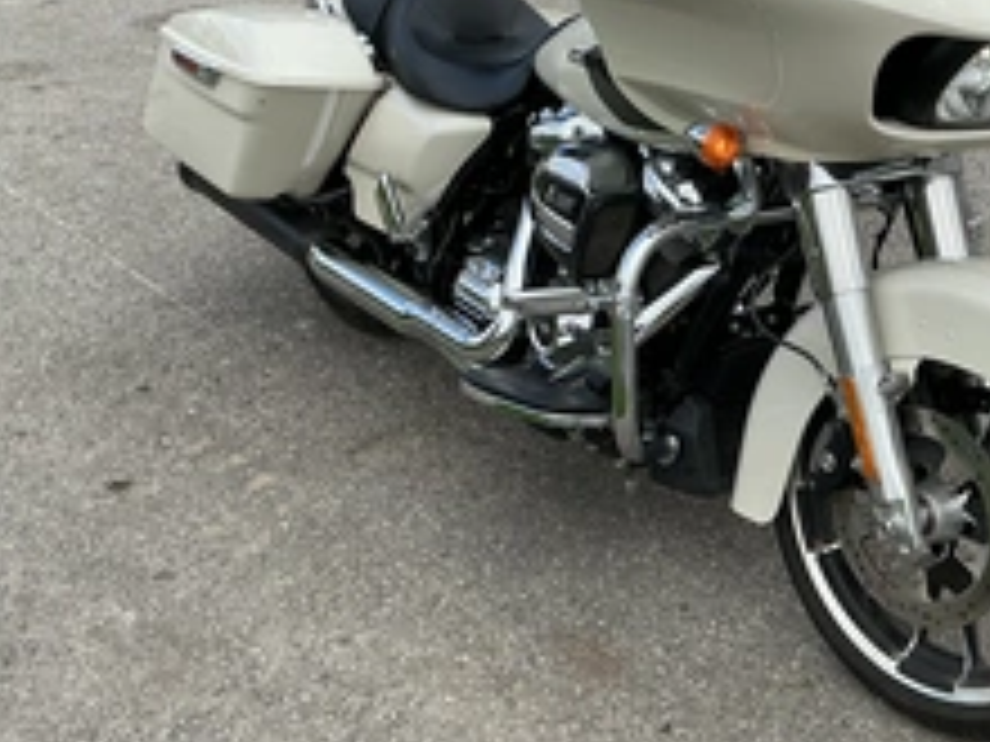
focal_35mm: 51
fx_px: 1459
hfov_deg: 36.7
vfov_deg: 28.1
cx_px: 729
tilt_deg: -19.9
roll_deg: +2.7
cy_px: 180
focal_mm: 3
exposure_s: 1/770
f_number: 1.8
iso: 25
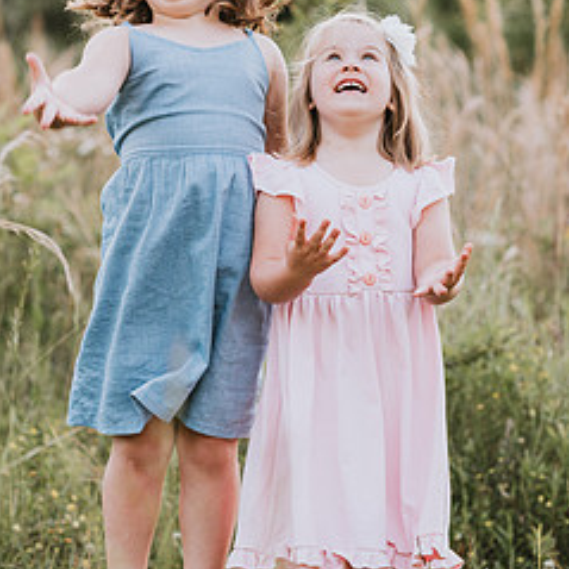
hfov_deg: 12.8
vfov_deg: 12.8
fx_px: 2529
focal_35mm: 136
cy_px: 98
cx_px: 257
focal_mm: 85
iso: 200
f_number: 2.5
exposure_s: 1/320
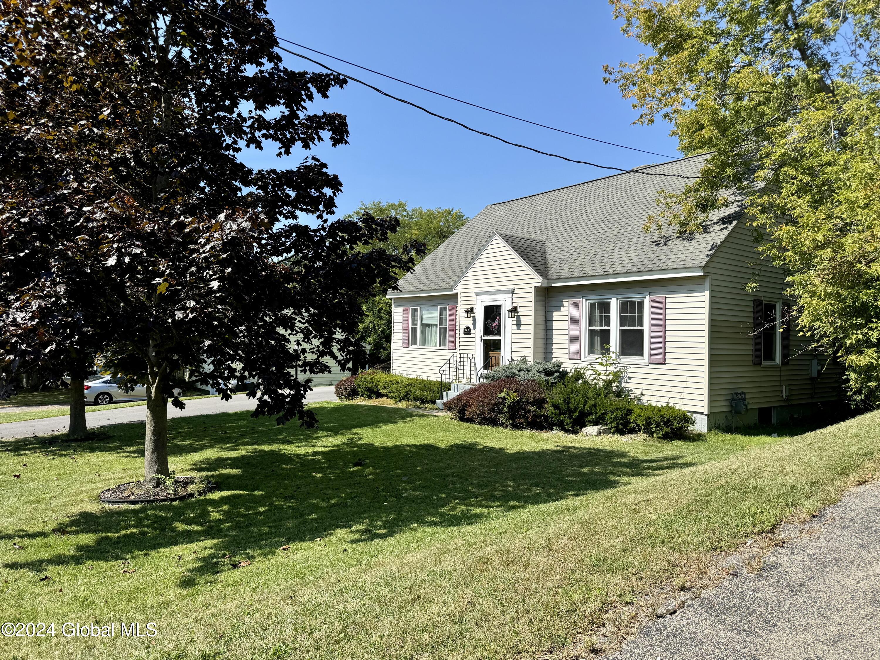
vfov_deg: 56.8
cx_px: 440
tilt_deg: +1.1
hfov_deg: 71.6
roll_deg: -3.0
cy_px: 330
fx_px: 610
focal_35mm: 24
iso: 80
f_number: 1.78
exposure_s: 1/3802
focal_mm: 6.76
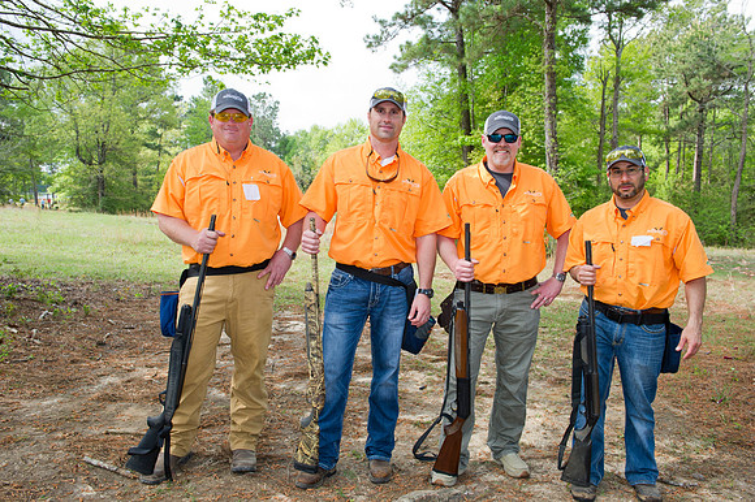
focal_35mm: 28
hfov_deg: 65.5
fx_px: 587
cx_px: 378
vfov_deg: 46.4
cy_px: 251
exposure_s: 1/250
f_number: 7.1
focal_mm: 28
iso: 400
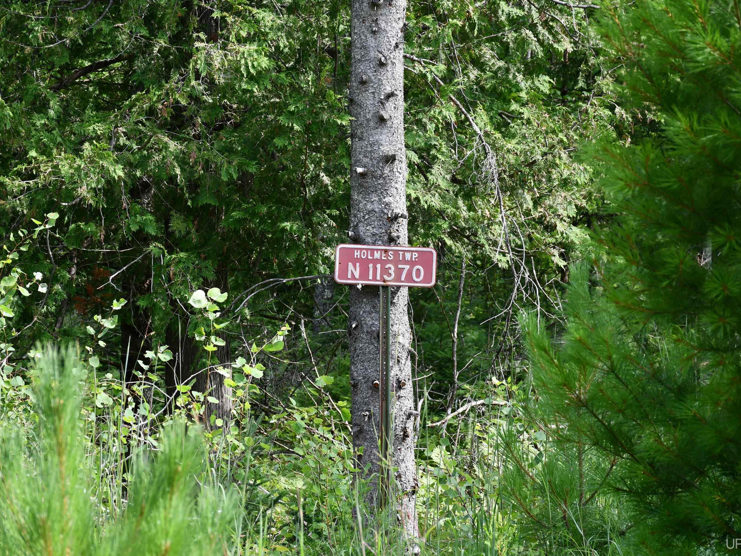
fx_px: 2612
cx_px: 382
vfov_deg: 12.1
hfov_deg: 16.1
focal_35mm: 122
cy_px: 277
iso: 200
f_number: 7.1
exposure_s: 1/250
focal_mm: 75
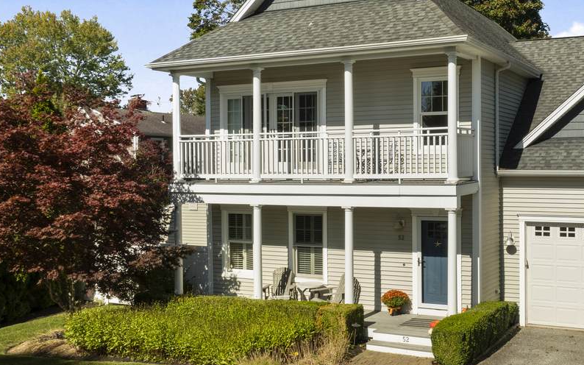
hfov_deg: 46.5
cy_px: 199
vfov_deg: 31.2
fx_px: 652
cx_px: 439
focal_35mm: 41
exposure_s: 1/40
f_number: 7.1
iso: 100
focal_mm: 12.29
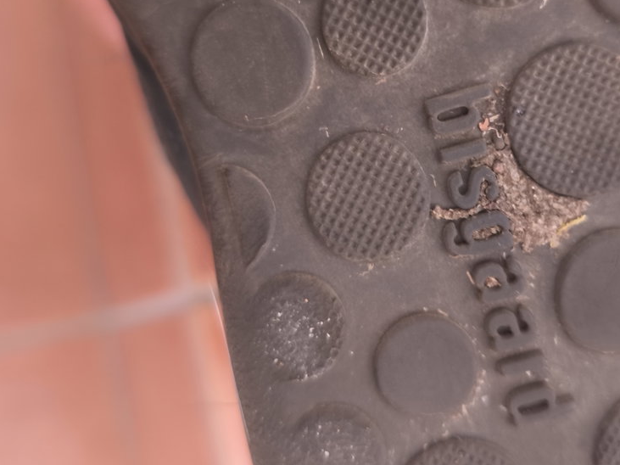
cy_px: 154
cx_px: 388
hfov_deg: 47.4
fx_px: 698
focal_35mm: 39
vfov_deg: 36.4
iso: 1250
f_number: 1.6
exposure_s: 1/25
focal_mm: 6.57
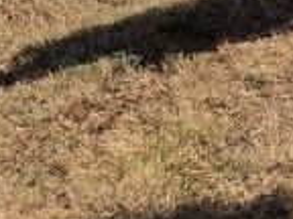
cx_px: 700
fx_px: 1083
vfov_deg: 10.2
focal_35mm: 128
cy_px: -284
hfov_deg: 12.3
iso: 80
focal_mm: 5.4
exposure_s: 1/4661
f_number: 1.8
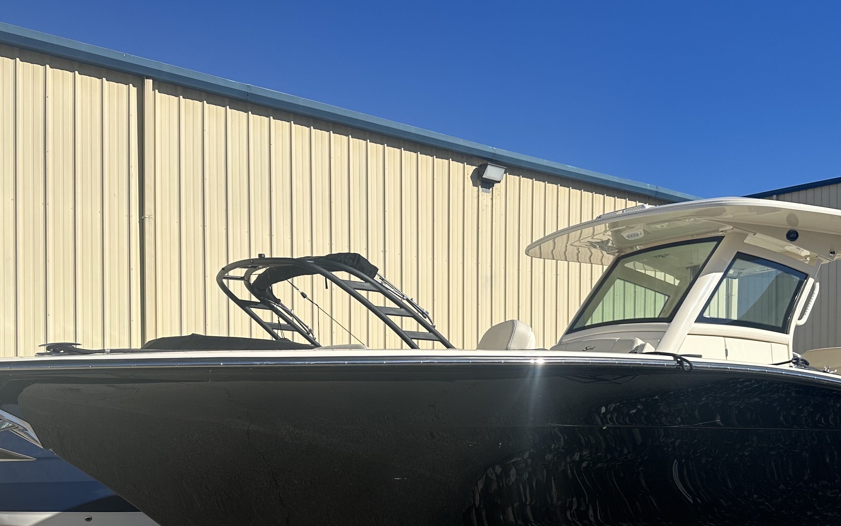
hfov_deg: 52.6
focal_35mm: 37
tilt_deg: -1.4
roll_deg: -0.6
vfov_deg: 33.5
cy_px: 416
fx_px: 848
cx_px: 468
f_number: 1.78
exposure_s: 1/6623
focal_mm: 6.86
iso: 80
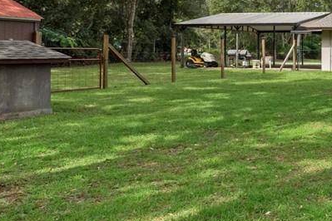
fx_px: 452
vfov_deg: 27.1
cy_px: 54
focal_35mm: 49
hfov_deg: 30.6
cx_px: 443
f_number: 9
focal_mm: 12
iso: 640
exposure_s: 1/500
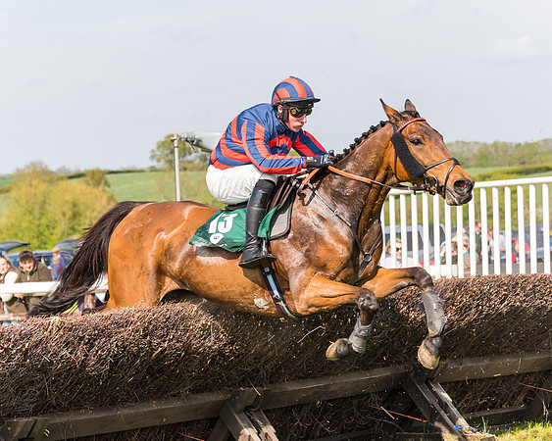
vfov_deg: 13.0
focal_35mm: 118
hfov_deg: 16.3
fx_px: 1931
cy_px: 220
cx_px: 276
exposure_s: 1/2500
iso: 400
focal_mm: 70
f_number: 4
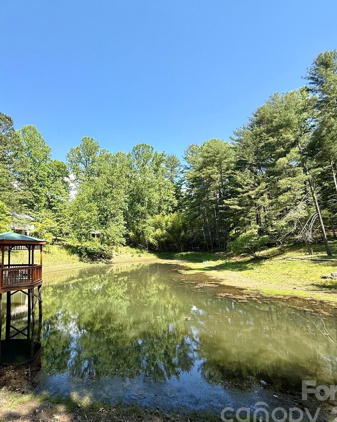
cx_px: 100
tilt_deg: +7.4
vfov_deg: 83.3
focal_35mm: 19
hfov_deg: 67.9
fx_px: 237
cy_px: 217
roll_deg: +1.9
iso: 50
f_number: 2.2
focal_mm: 2.22
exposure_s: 1/679
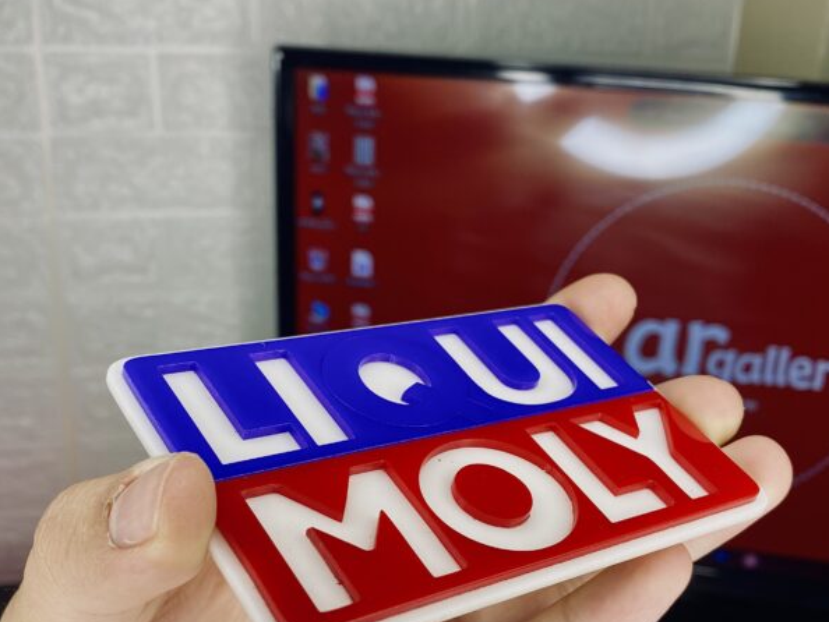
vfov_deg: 39.5
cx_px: 414
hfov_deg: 52.6
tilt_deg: -21.3
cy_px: 474
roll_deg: -2.9
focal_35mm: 35
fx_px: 839
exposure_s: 1/144
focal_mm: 4.25
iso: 32
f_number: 1.8
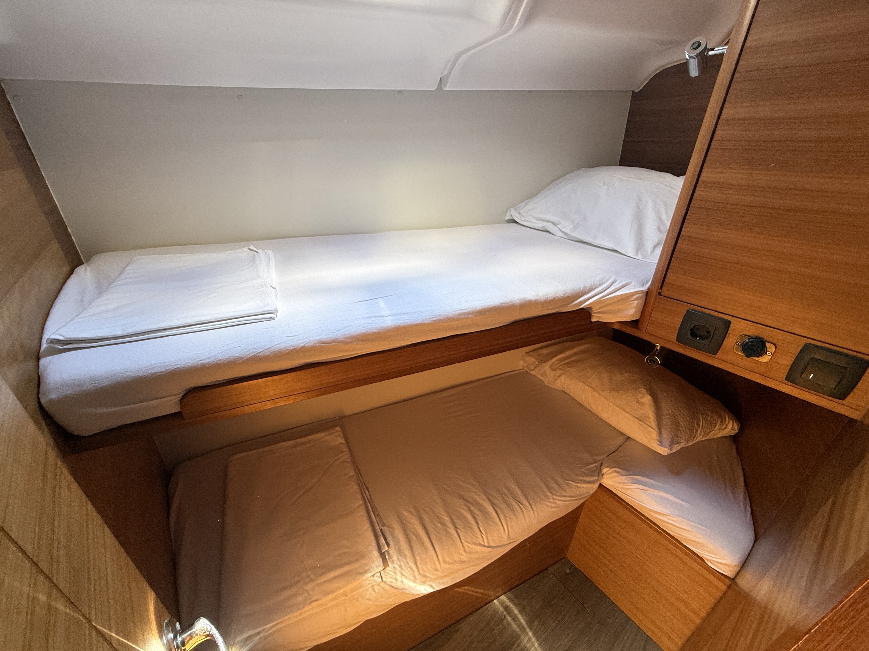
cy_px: 326
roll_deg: -0.9
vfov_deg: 85.7
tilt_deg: -26.9
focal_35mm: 14
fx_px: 351
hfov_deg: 102.1
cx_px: 434
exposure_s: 1/99
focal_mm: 2.22
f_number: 2.2
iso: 125
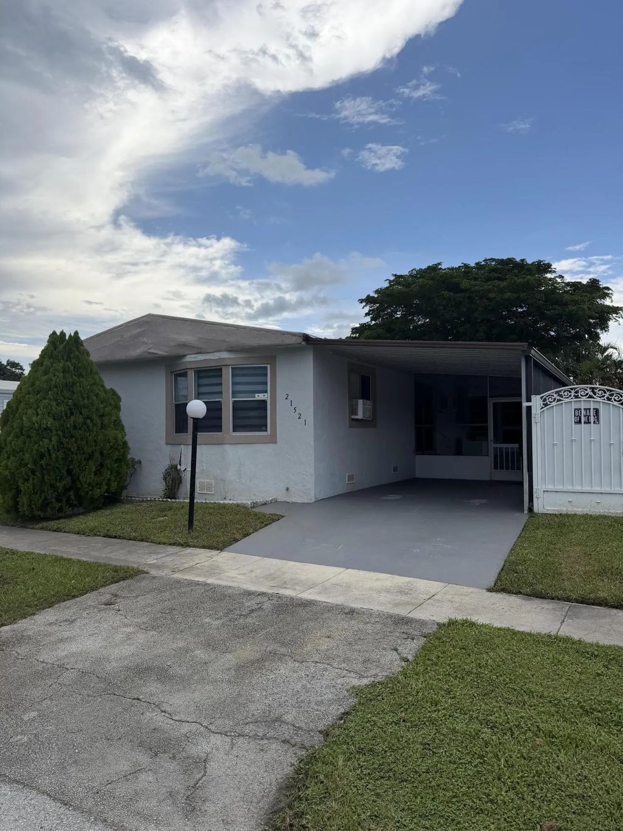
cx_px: 312
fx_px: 576
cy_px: 416
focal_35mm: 24
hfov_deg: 56.8
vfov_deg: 71.6
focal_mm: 6.76
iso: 80
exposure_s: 1/3425
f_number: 1.78
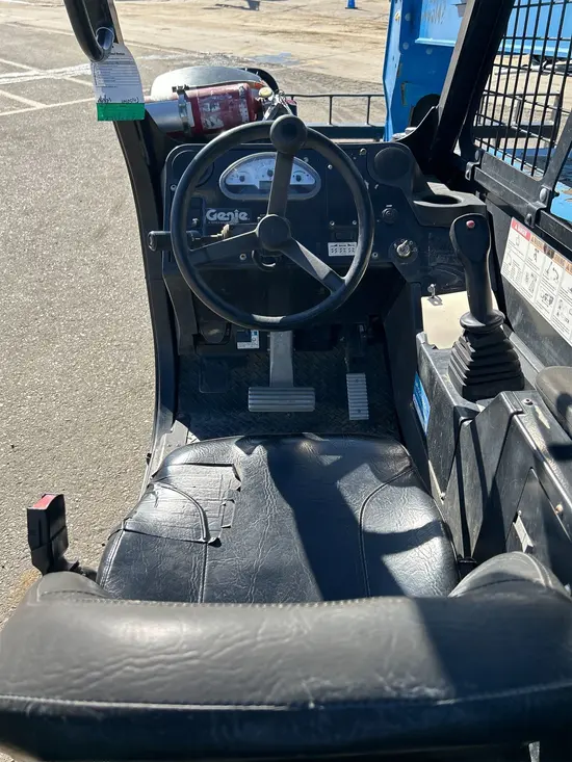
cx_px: 286
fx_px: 573
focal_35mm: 26
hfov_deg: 53.1
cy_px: 381
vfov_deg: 67.3
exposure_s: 1/1751
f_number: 1.5
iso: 50
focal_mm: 5.7
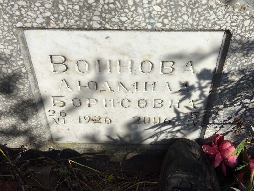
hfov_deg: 38.2
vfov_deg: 29.1
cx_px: 127
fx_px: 367
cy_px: 96
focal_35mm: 50
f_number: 1.7
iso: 50
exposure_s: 1/1118
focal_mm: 4.71
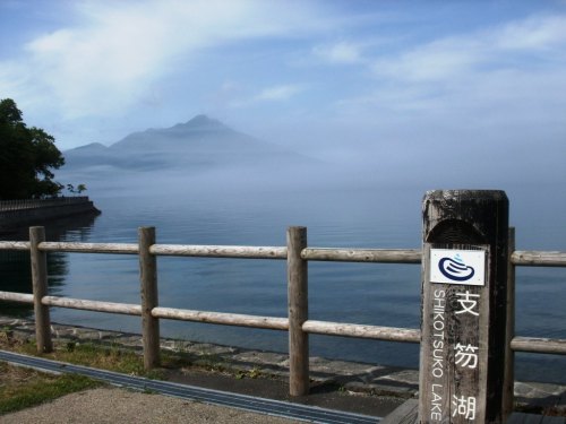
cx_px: 283
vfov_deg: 38.7
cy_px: 212
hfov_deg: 50.1
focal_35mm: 37
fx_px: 605
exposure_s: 1/400
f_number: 7.1
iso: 50
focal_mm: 7.7
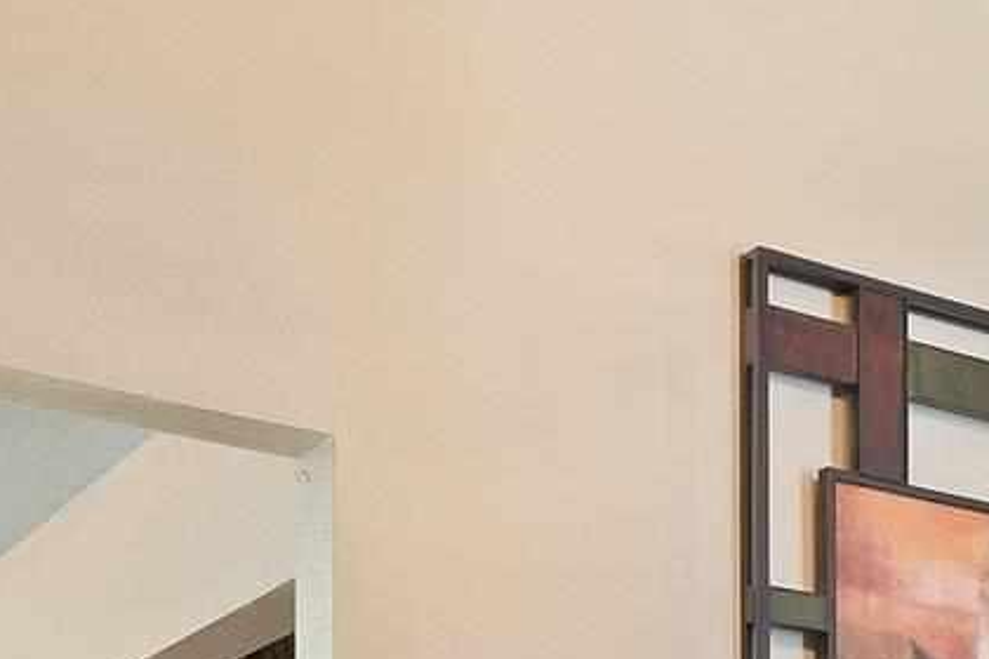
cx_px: 1349
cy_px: 1150
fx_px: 2210
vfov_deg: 15.0
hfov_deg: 22.1
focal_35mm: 80
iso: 500
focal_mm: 11
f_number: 9
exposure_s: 1.6
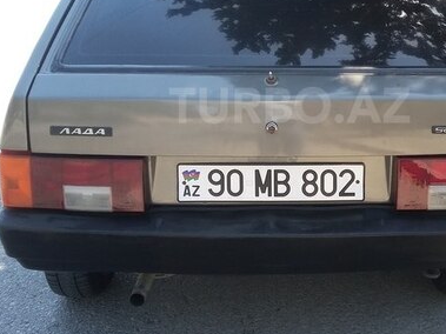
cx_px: 289
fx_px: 696
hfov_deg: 35.3
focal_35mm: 54
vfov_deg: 26.8
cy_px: 105
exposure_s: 1/201
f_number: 2.2
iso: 50
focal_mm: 3.3
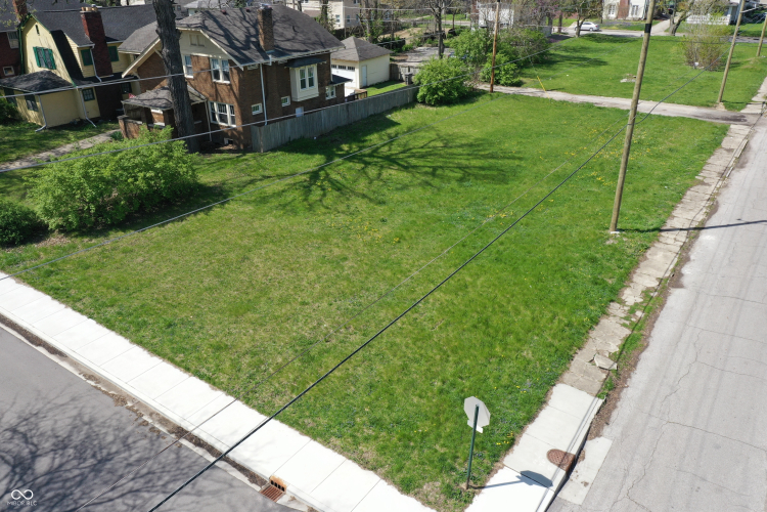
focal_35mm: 28
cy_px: 256
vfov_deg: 46.4
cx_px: 384
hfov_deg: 65.5
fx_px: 597
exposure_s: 1/320
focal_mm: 10.26
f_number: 5.6
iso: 100
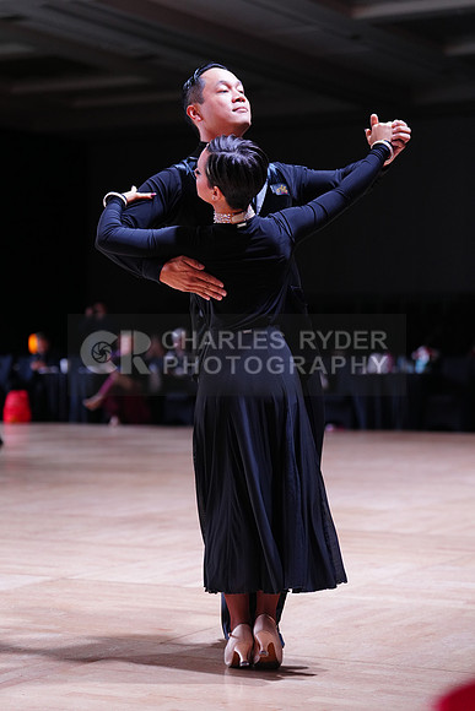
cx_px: 238
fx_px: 1681
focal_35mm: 85
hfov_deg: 16.1
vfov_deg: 23.9
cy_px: 356
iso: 1250
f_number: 2.8
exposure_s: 1/500
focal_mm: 85
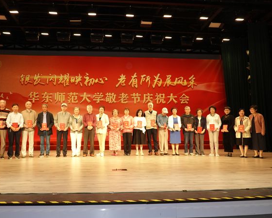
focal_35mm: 28
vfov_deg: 51.6
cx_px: 116
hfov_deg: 61.9
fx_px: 226
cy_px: 110
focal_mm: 9
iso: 400
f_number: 2.8
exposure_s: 1/30
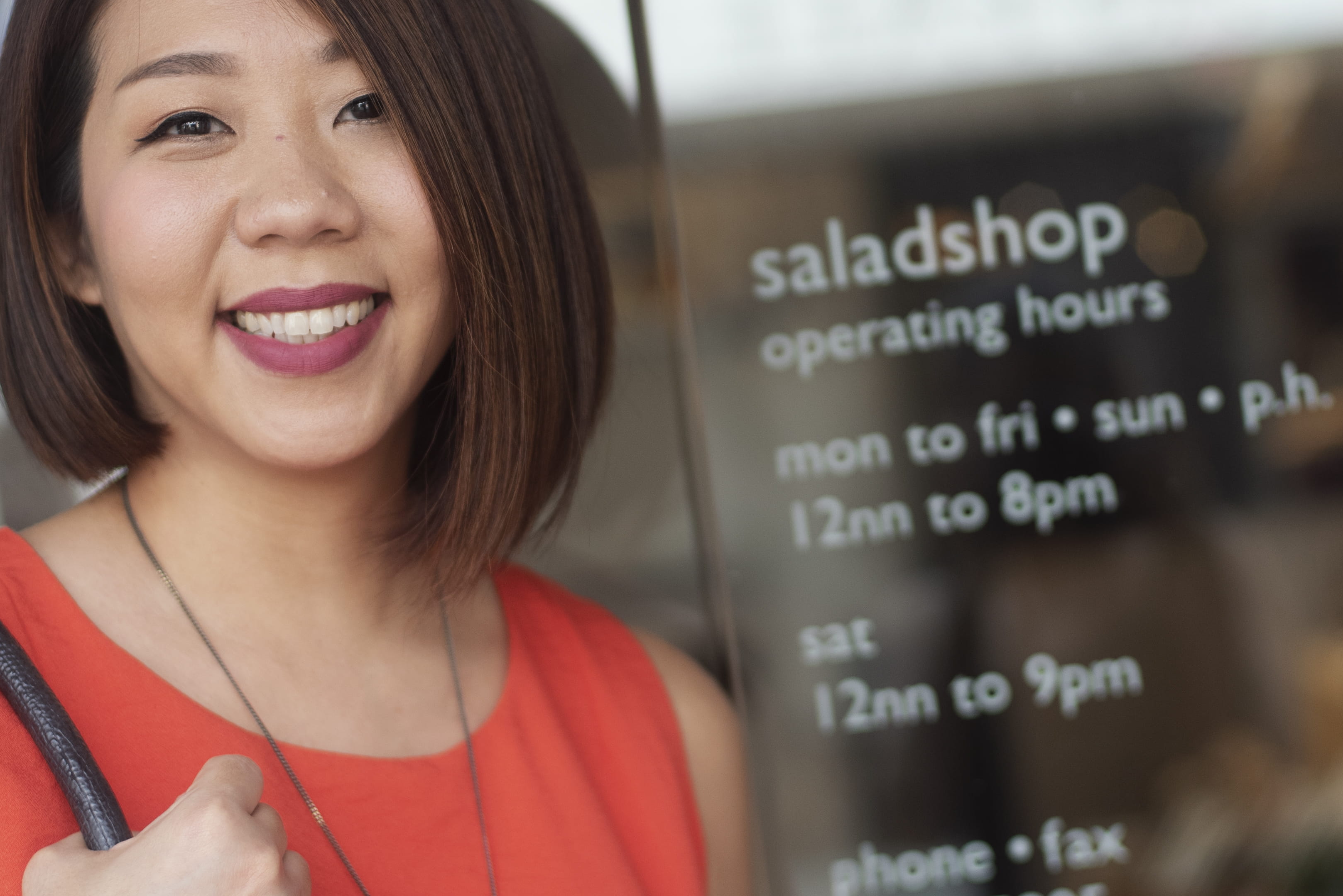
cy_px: 239
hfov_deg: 21.9
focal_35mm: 93
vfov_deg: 14.7
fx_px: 3471
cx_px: 671
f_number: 2.2
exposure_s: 1/1250
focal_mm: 50
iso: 400
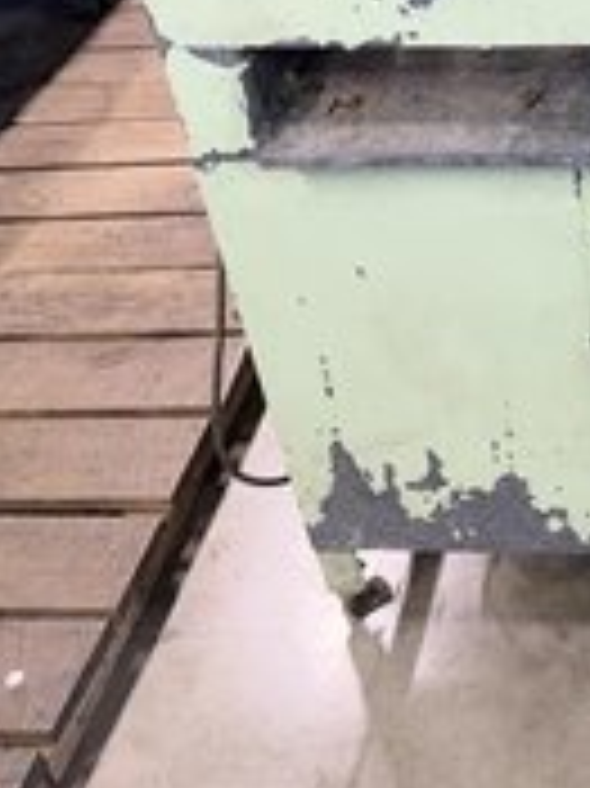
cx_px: 748
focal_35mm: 55
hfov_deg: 23.7
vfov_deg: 34.3
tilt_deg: -35.4
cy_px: 212
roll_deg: +2.1
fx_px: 1251
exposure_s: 1/120
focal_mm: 6.76
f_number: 1.78
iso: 160
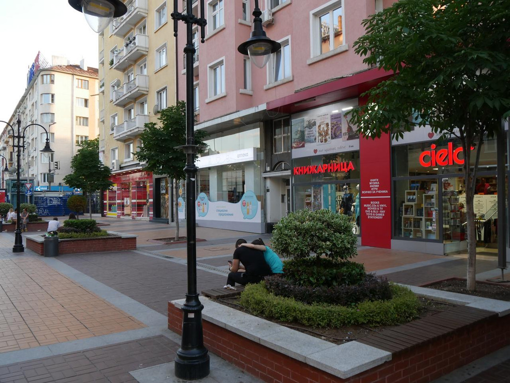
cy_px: 192
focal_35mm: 28
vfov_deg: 49.8
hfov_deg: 63.4
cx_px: 255
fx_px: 413
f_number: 7.1
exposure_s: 1/60
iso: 400
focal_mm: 14
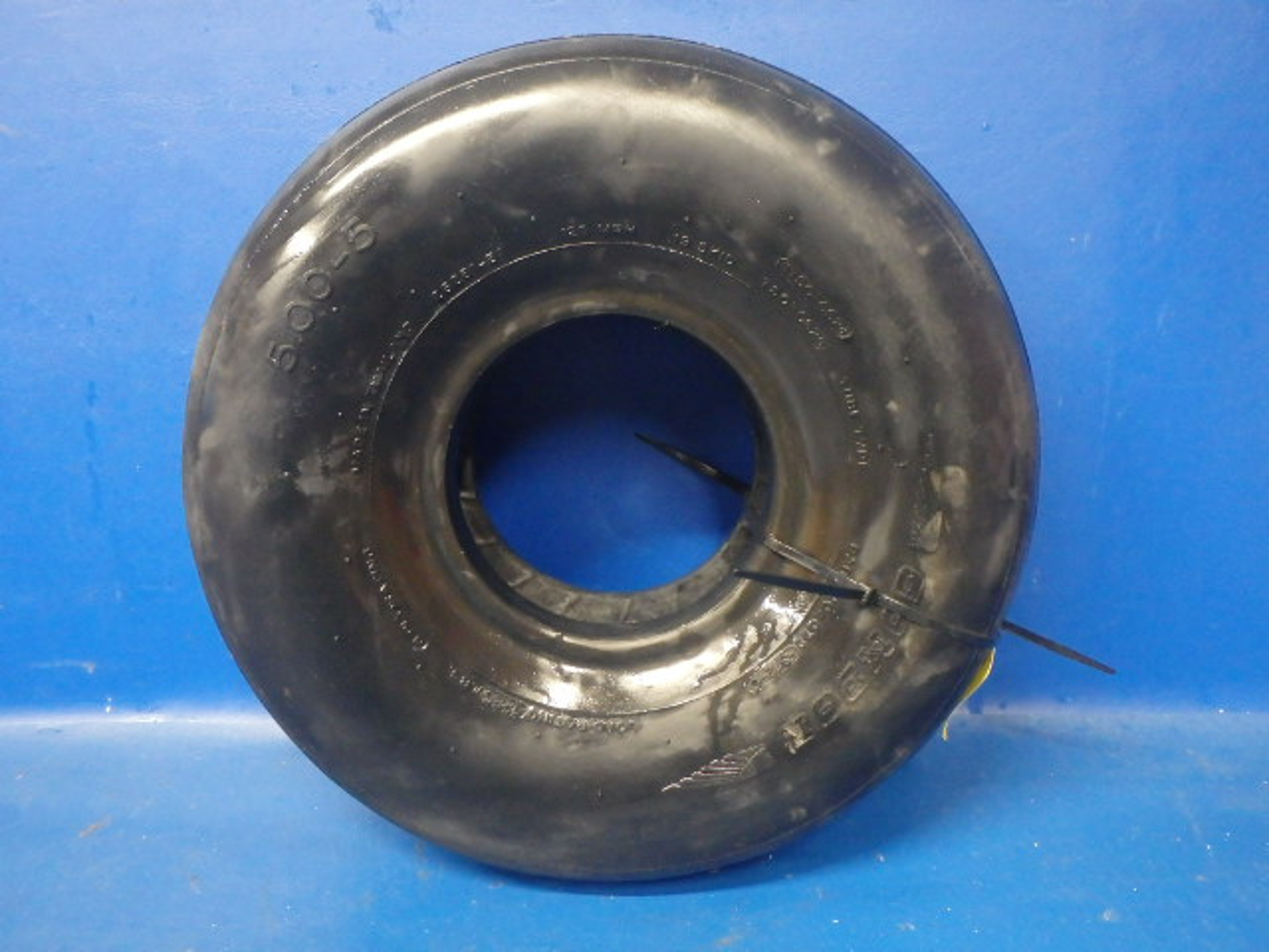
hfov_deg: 63.4
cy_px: 476
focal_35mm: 28
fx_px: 1026
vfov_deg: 49.7
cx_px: 634
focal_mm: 5
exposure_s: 1/15
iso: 1600
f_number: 3.9
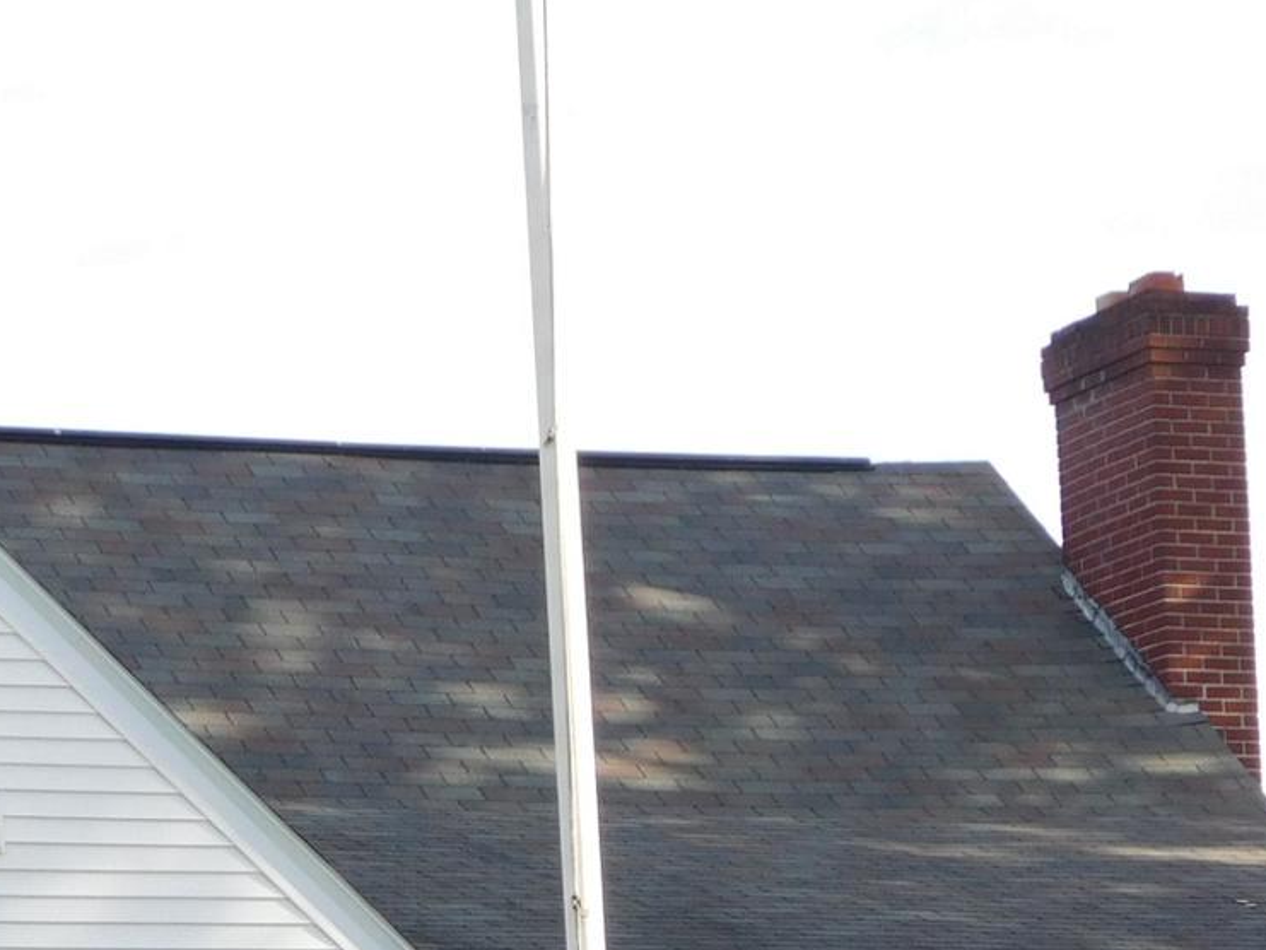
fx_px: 5962
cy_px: 1196
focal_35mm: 163
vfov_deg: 9.0
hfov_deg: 12.1
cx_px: 362
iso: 125
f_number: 4
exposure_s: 1/320
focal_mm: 10.4
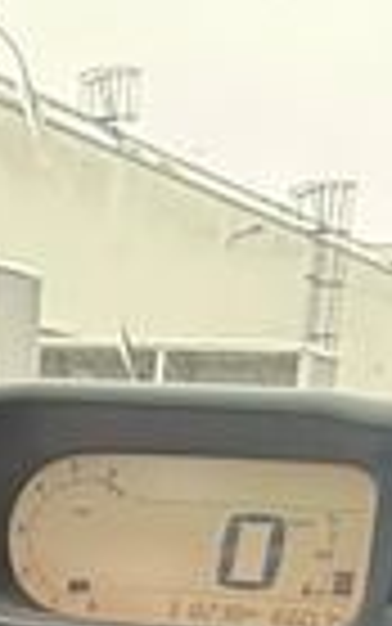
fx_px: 1861
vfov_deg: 15.3
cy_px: 1252
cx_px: -27
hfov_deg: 11.9
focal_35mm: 109
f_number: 2.2
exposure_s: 1/99
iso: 250
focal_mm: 2.22
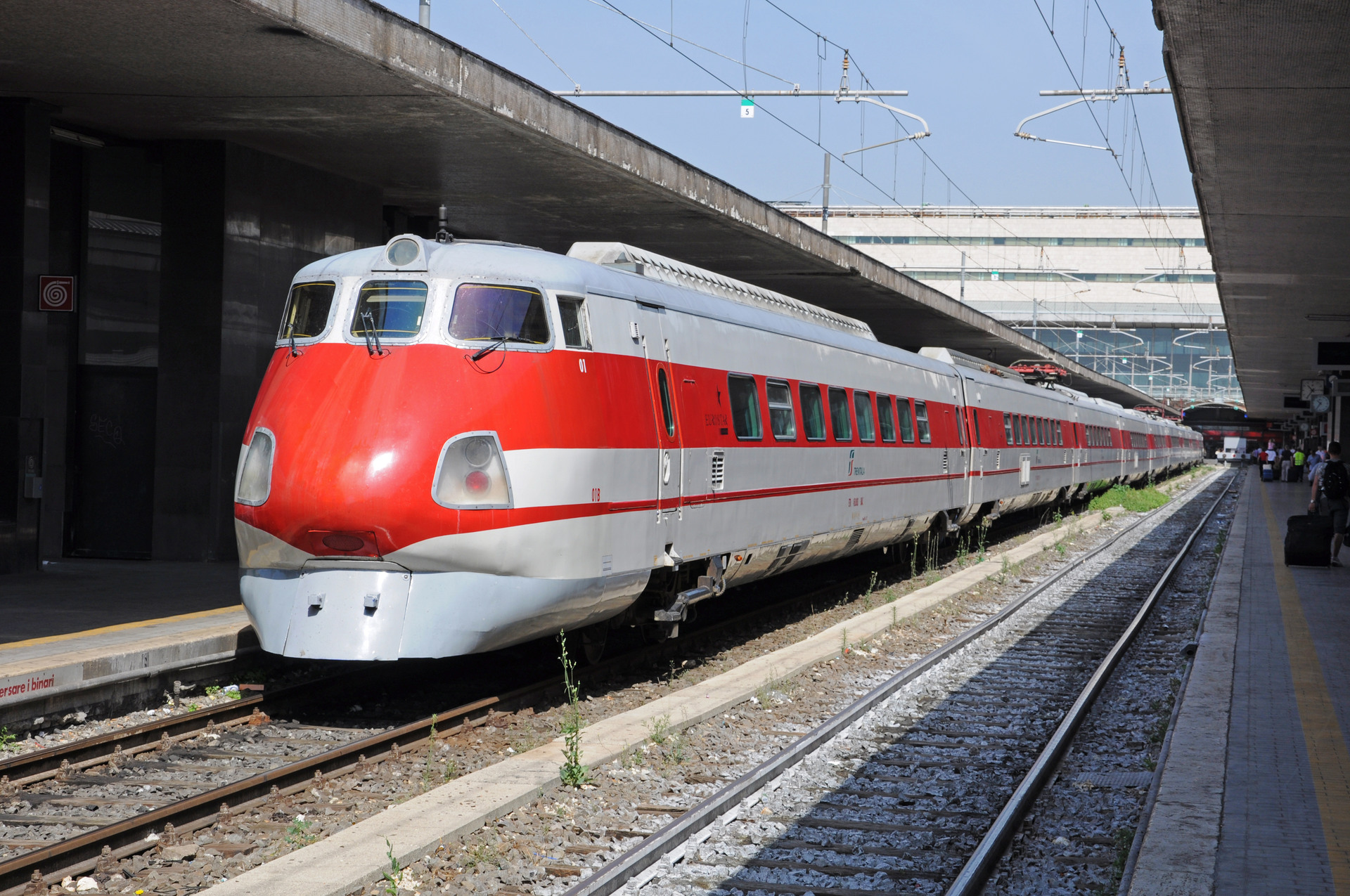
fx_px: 2528
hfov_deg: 29.9
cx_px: 675
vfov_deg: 20.1
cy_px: 448
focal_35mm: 68
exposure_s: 1/320
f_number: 9
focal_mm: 45
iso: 200
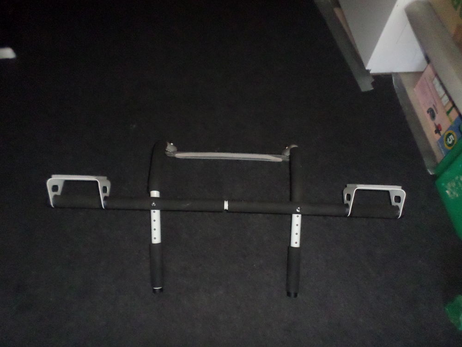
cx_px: 231
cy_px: 174
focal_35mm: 25
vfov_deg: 54.9
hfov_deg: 69.4
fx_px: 334
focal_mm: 4.5
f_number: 9.2
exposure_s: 1/30
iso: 640
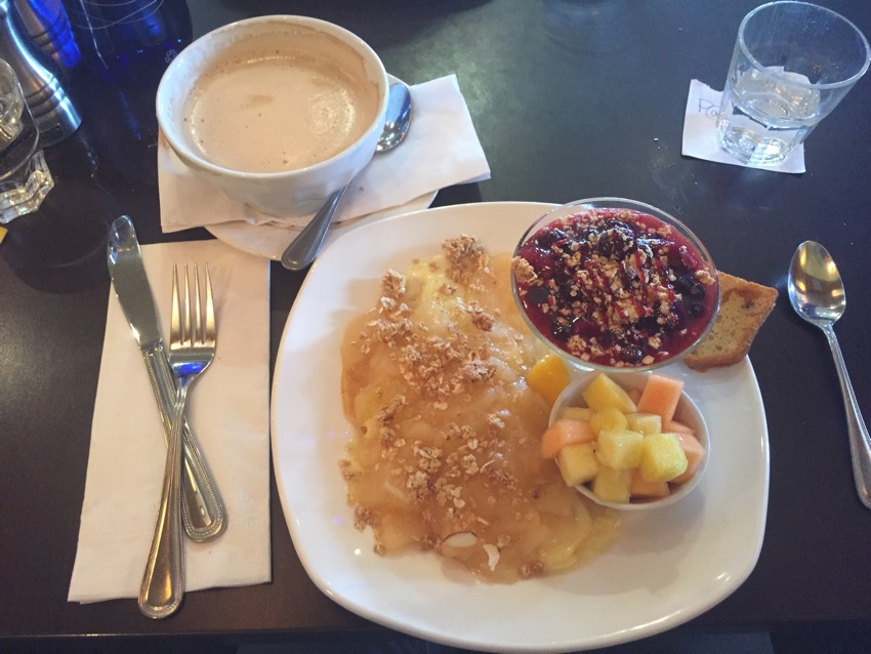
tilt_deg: -60.4
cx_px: 436
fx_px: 730
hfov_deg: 61.6
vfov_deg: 48.2
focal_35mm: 29
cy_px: 327
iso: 250
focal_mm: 4.15
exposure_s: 1/17
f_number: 2.2
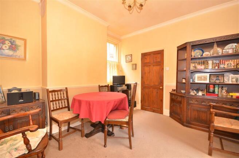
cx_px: 120
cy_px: 79
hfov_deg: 100.5
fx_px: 99
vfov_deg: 77.0
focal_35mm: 15
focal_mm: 10
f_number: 7.1
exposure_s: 1/10
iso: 640
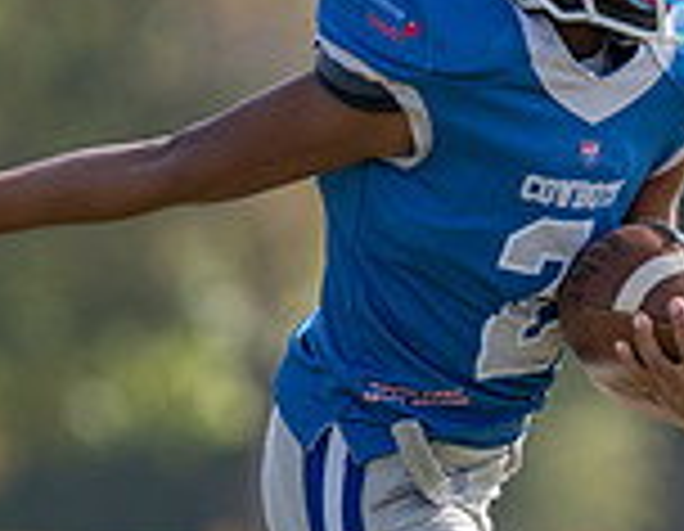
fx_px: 17010
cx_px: 425
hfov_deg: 2.3
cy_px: 486
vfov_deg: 1.8
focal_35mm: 850
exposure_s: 1/1250
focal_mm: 200
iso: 100
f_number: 2.8
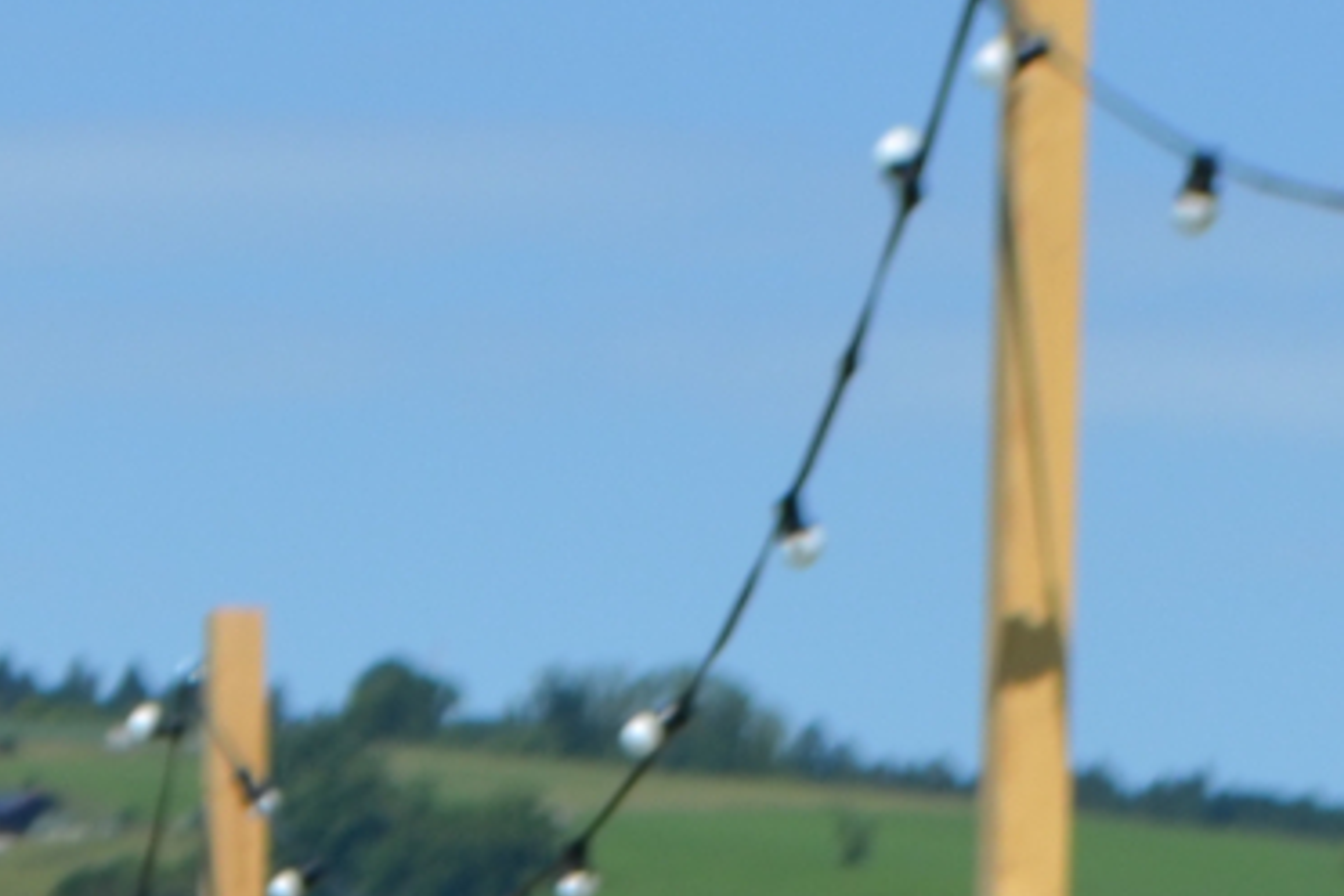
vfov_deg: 3.0
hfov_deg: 4.5
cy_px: 1219
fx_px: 16976
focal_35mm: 455
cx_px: -1597
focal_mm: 55
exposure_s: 1/320
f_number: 9
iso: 100
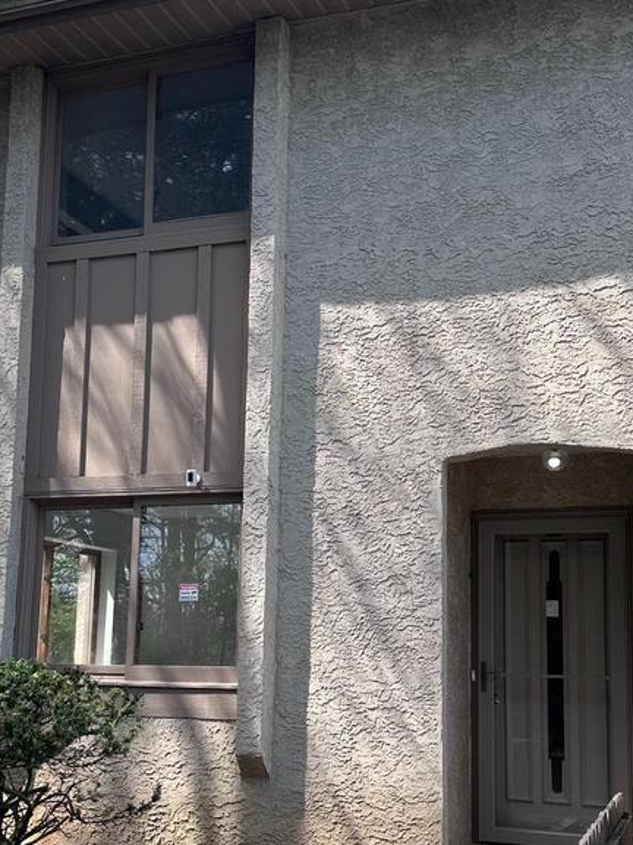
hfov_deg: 32.2
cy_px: 511
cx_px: 328
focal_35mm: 45
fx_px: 1097
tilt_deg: +9.2
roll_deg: -2.2
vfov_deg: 41.9
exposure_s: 1/1613
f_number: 1.78
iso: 80
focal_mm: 6.86
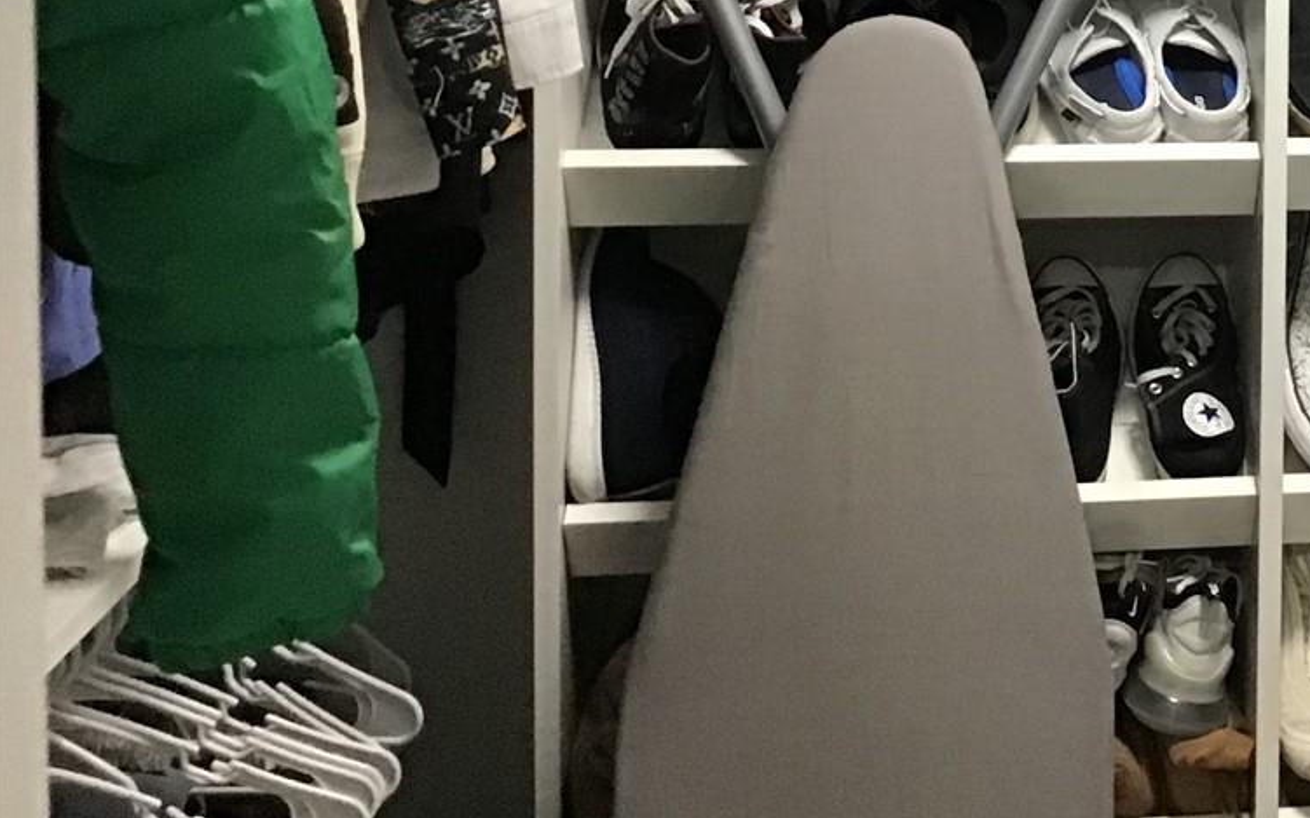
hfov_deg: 27.3
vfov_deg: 17.8
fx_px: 2499
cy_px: -131
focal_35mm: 70
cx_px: 1390
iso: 200
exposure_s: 1/30
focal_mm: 3.3
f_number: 2.4
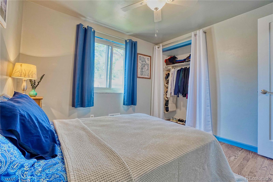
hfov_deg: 100.4
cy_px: 91
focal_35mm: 15
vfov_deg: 77.3
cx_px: 136
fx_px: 114
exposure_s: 1/8
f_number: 7.1
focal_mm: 10
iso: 800
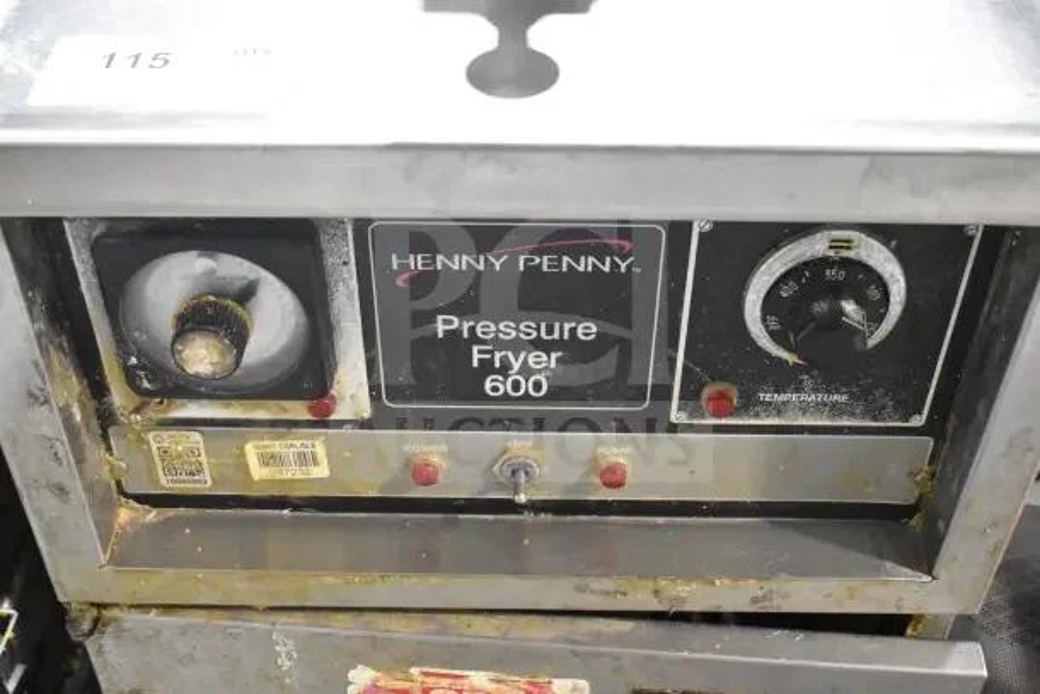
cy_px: 347
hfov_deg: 45.0
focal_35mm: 44
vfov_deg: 30.9
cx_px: 520
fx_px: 1257
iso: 6400
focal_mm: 29
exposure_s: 1/100
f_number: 5
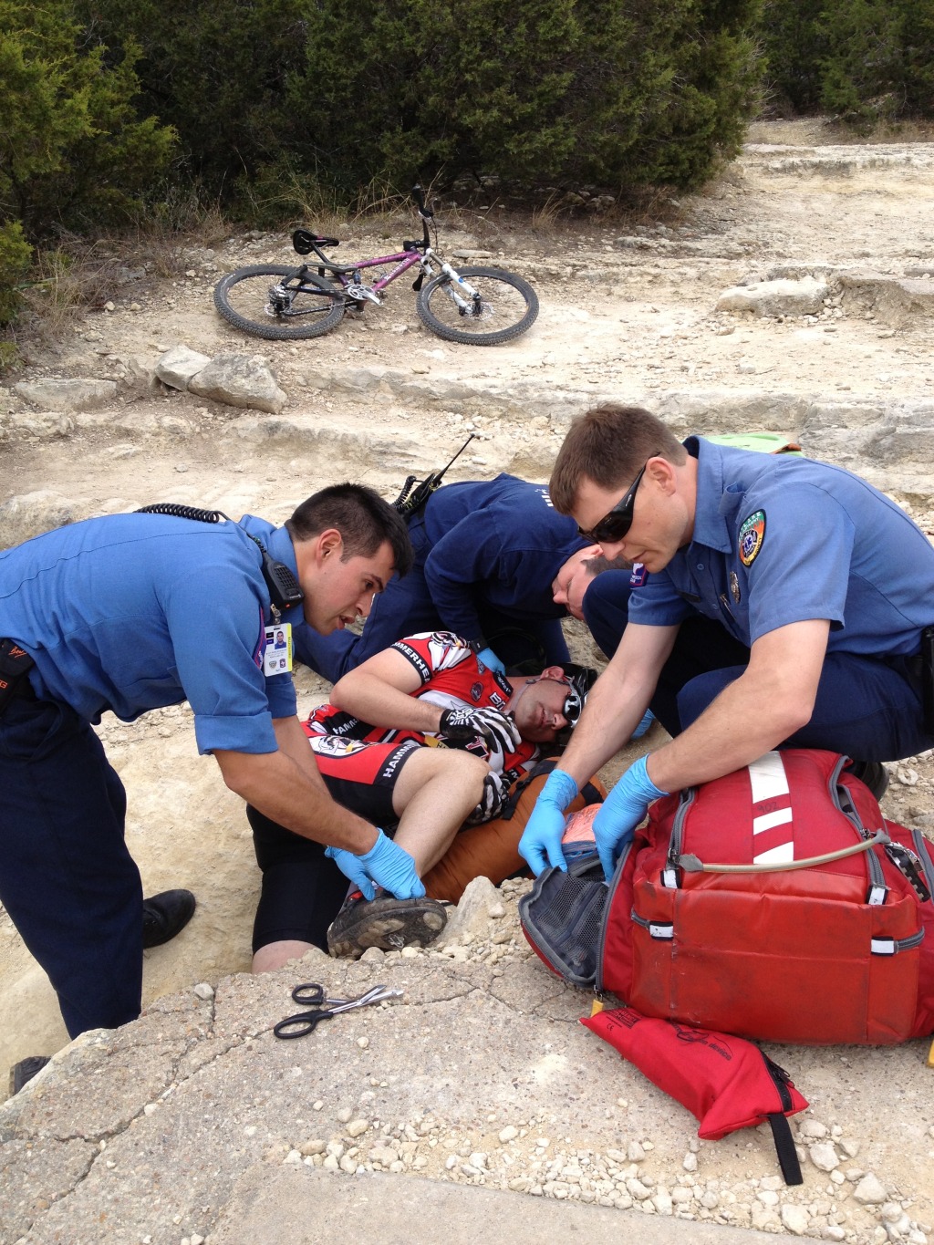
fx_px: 1259
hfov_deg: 40.7
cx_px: 467
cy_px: 622
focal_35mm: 35
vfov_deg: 52.6
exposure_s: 1/531
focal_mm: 4.28
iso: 50
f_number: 2.4
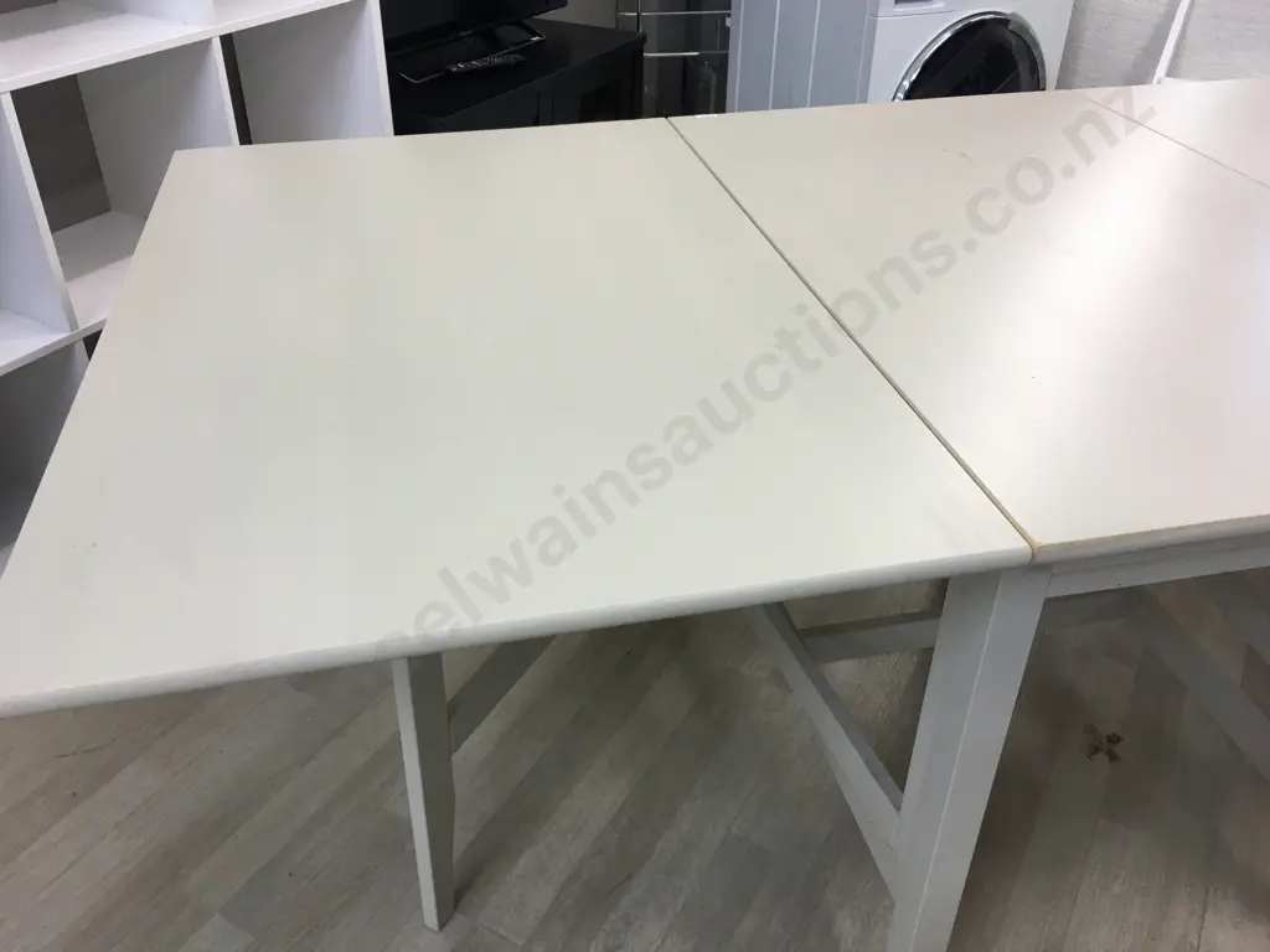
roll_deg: +0.3
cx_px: 635
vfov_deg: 48.2
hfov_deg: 61.7
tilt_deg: -33.0
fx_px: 1064
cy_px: 476
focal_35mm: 29
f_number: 2.2
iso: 40
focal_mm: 4.15
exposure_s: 1/33
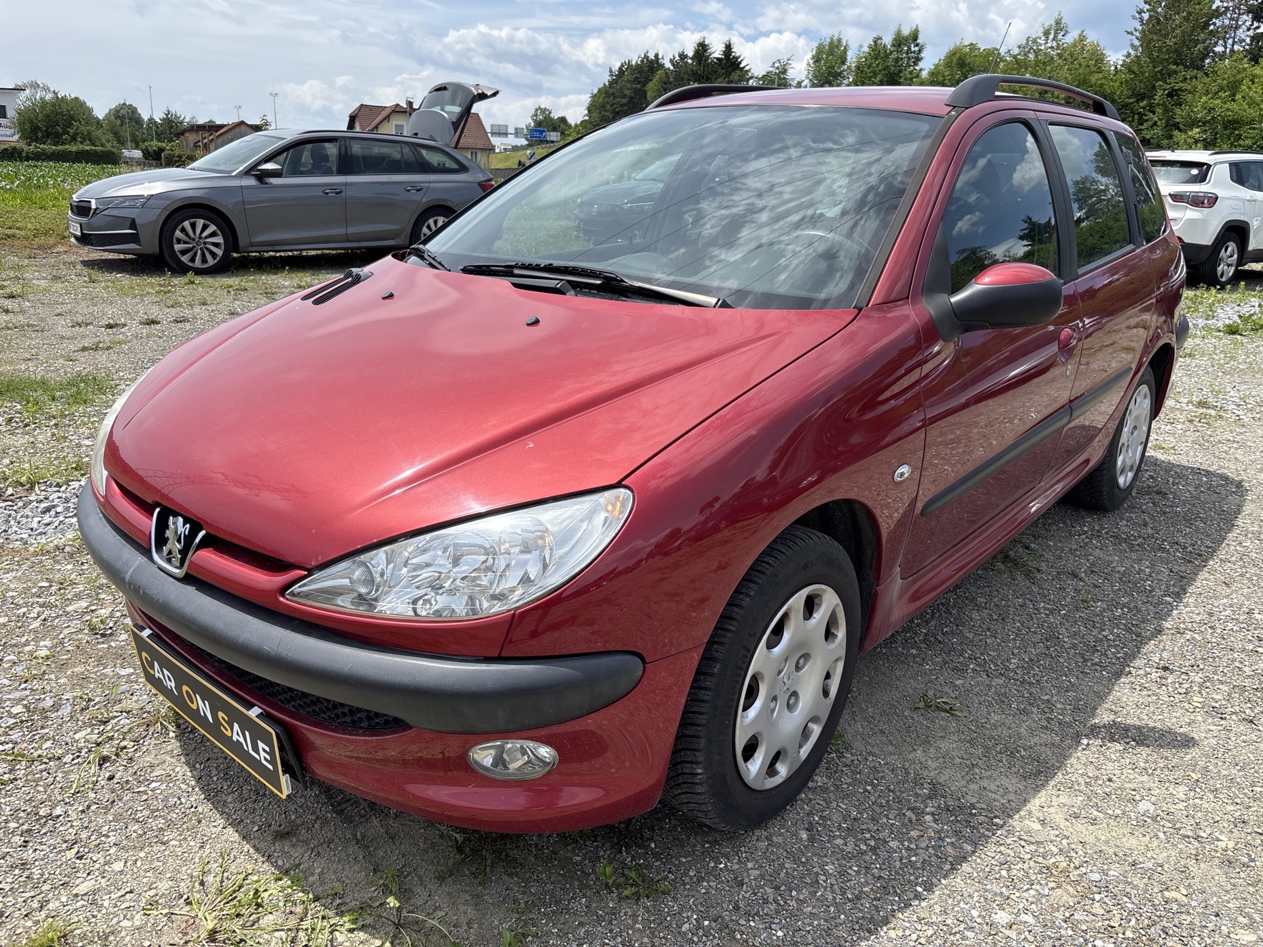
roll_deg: -3.5
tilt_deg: -17.7
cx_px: 632
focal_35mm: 26
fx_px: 949
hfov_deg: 67.3
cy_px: 474
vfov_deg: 53.1
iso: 50
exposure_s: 1/2571
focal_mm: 5.96
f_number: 1.6
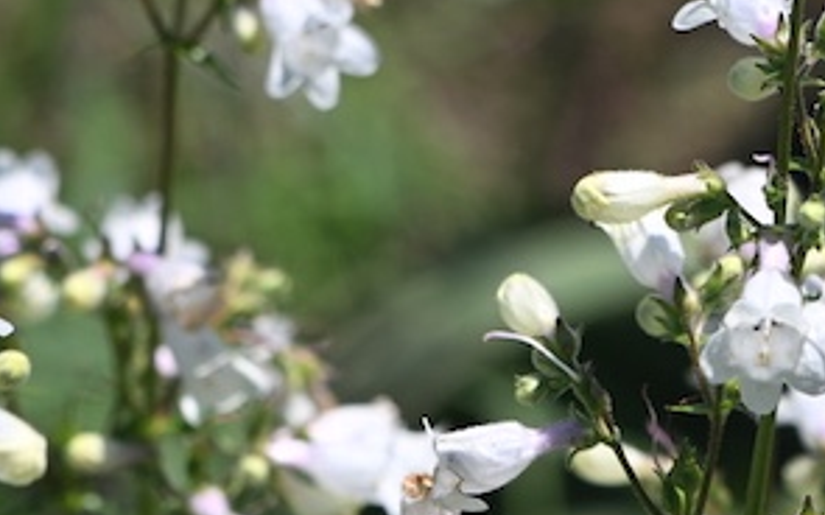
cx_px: 845
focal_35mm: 351
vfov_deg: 3.7
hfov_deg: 6.0
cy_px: 105
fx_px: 7887
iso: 100
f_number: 6.3
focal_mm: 85
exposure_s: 1/640
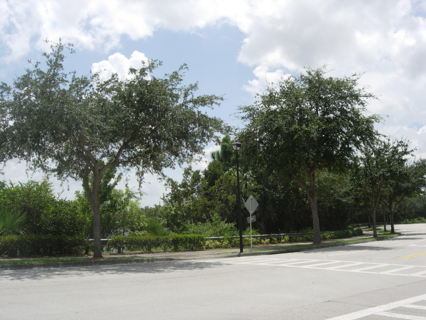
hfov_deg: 49.0
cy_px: 160
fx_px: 468
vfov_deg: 37.7
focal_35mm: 38
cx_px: 213
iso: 64
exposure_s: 1/745
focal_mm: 7.8
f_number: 4.8
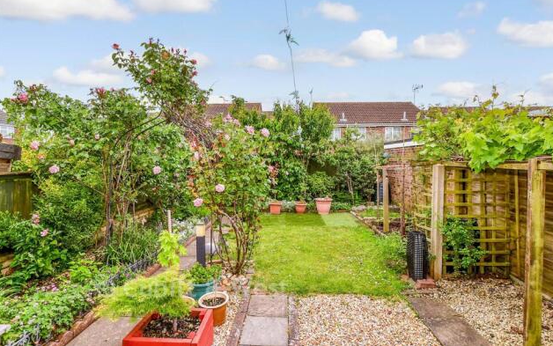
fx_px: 256
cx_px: 285
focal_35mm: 17
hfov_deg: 94.3
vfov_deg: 67.9
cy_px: 156
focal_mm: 11
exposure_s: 1/200
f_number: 8
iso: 250
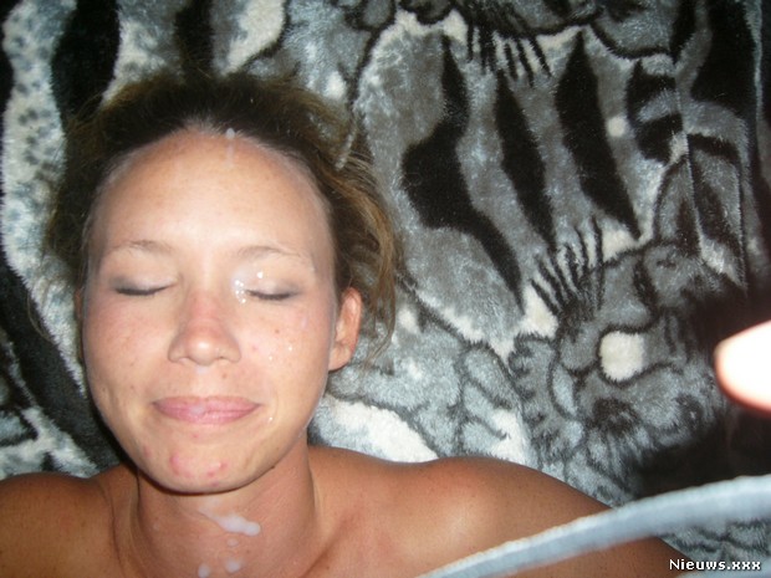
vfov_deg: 40.7
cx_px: 386
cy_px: 289
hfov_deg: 52.6
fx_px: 780
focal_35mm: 35
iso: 100
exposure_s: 1/60
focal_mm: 5.8
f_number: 2.8
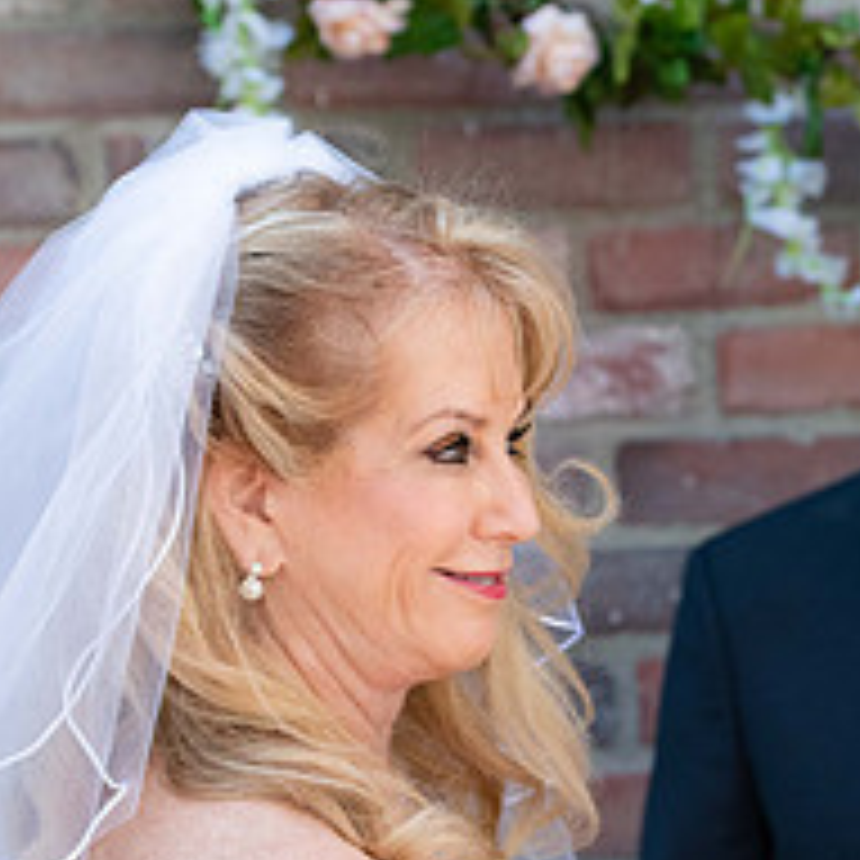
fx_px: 6240
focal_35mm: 222
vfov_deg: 7.9
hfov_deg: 7.8
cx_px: 977
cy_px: 678
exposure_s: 1/800
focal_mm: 86
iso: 800
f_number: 4.5
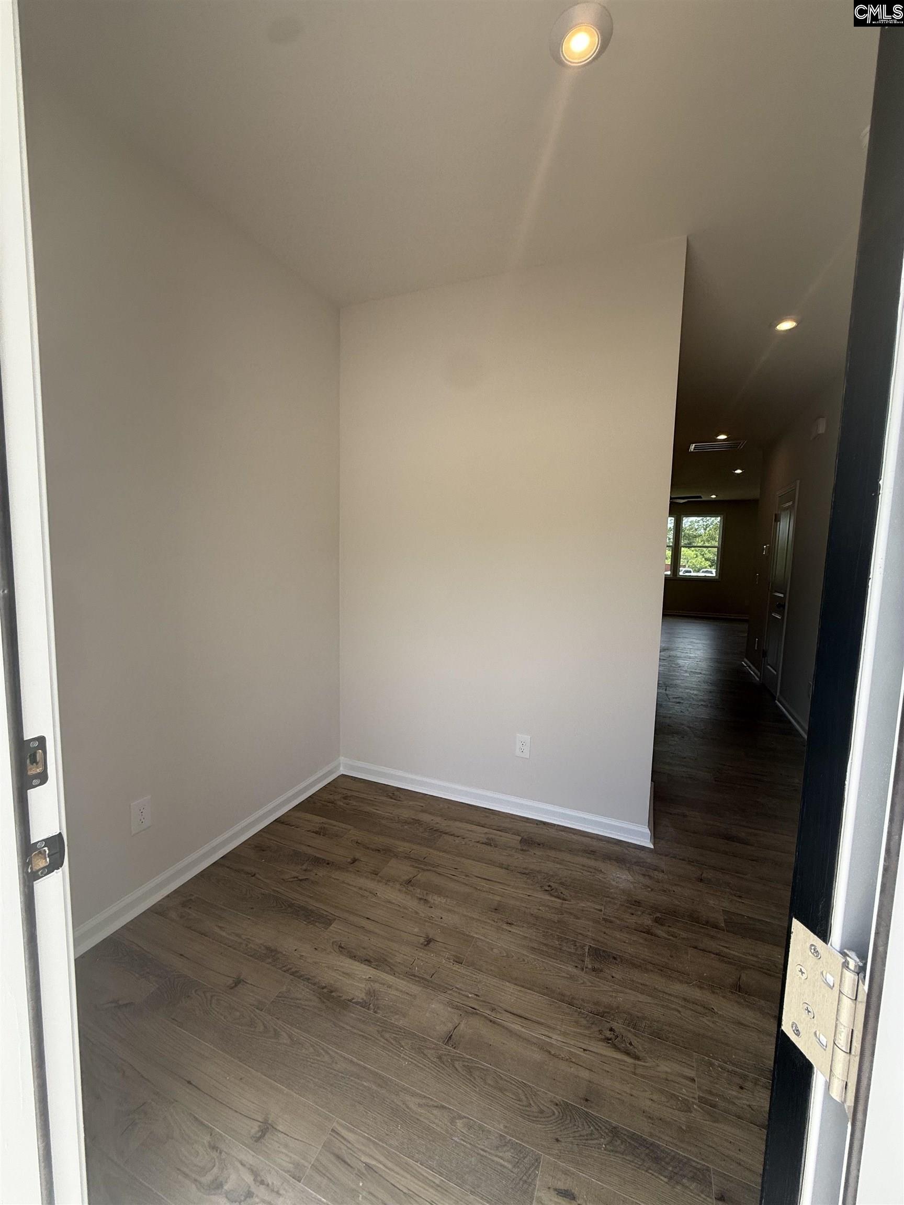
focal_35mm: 14
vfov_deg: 102.1
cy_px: 602
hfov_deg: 85.7
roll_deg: -2.2
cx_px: 452
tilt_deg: -4.2
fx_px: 487
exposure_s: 1/388
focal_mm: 2.22
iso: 50
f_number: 2.2
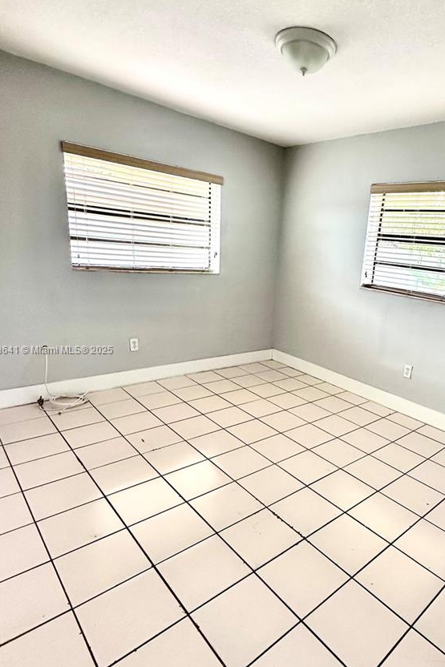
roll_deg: -6.1
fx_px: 389
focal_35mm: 21
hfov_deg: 56.9
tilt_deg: -15.4
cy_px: 350
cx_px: 326
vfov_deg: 81.1
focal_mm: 2.22
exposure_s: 1/120
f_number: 2.2
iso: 160
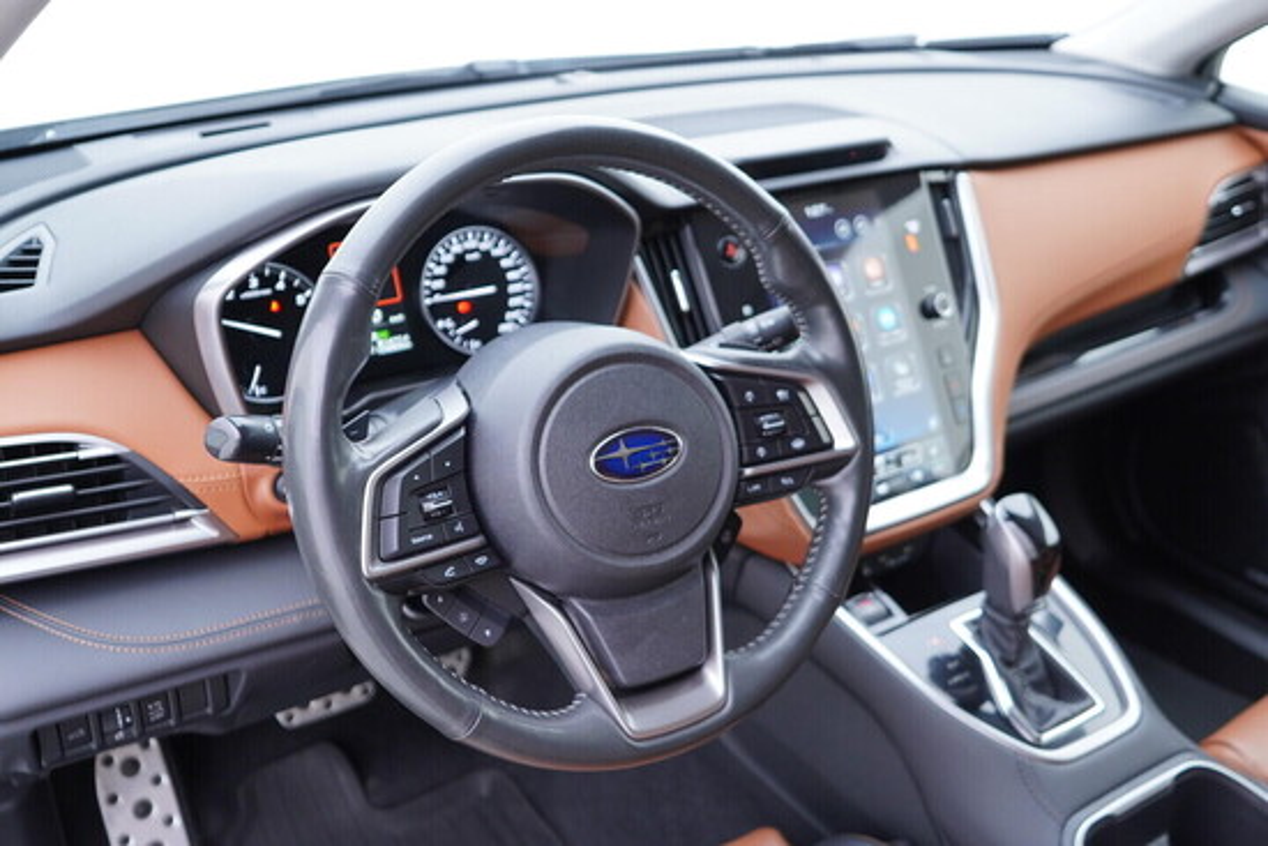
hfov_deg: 53.1
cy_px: 423
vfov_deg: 36.9
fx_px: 1268
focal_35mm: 36
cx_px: 634
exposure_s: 1/40
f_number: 2.8
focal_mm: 24
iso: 320
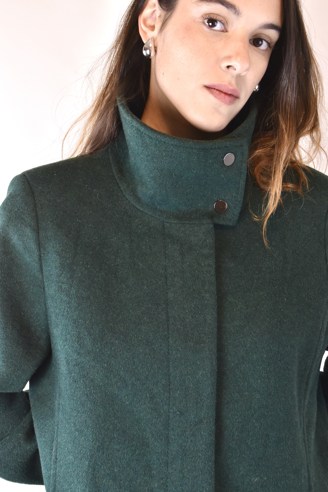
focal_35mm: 67
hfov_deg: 20.3
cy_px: 259
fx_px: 916
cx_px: 170
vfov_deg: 30.1
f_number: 13
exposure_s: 1/30
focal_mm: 42
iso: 1000
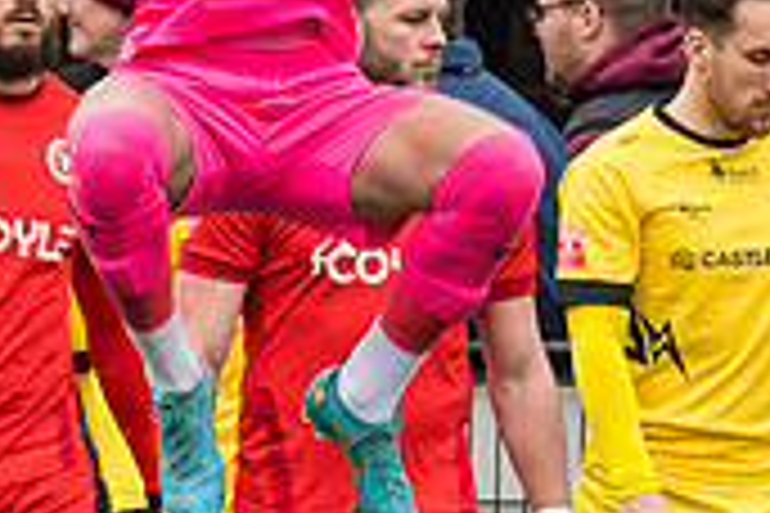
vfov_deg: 1.0
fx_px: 29429
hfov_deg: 1.5
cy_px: 394
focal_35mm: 1376
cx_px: 360
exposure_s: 1/400
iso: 800
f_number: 5
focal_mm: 270
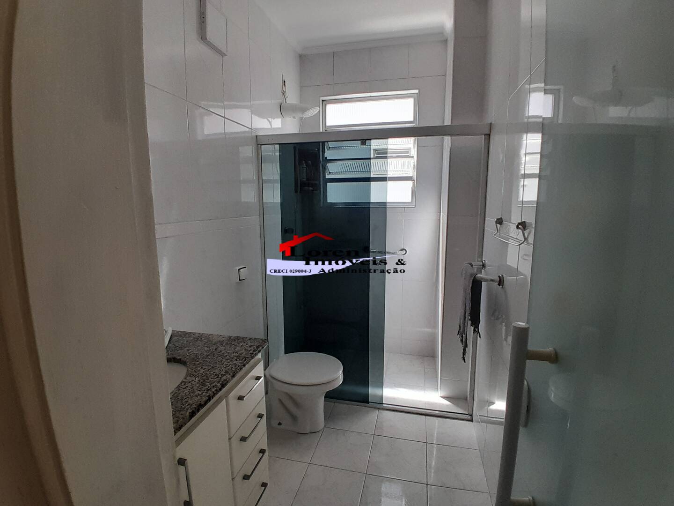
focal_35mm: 17
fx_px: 331
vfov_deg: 74.7
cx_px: 337
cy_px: 253
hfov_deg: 91.0
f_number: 2.2
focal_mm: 1.46
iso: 80
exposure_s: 1/120
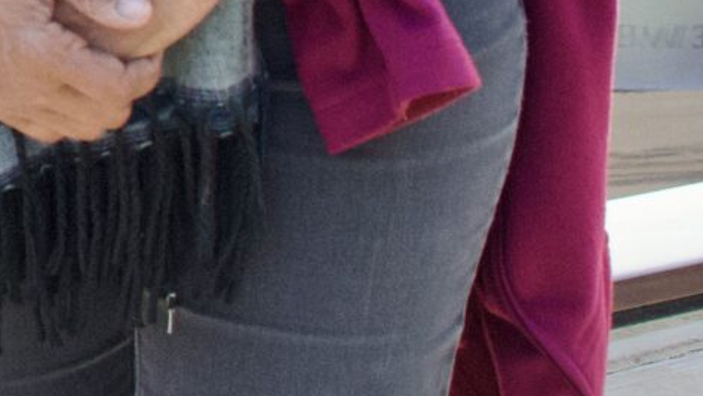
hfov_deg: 7.1
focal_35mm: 297
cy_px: -555
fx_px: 5535
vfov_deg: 4.0
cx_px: -524
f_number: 6.3
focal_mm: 35
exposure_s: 1/1000
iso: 800
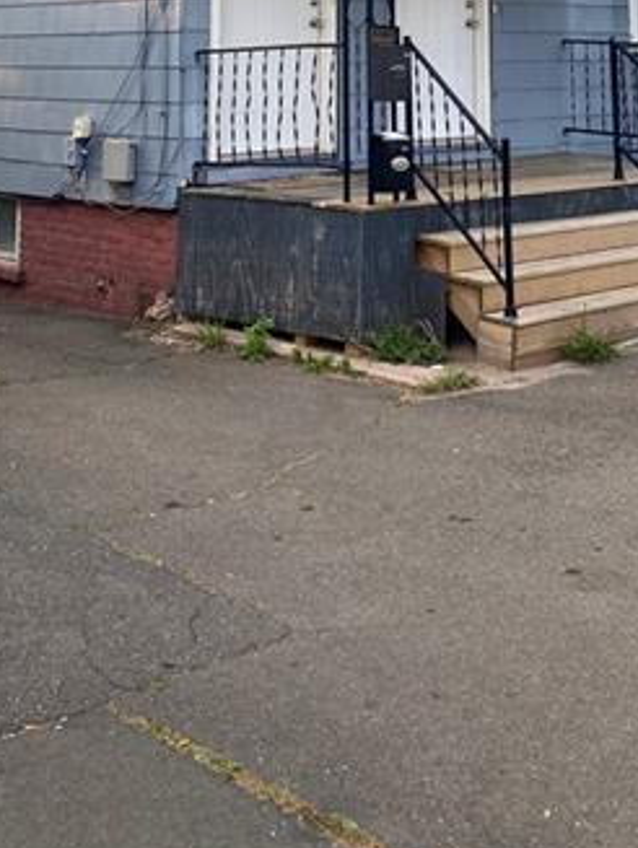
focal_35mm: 61
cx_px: 441
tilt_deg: +8.1
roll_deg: +0.5
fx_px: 1496
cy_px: -112
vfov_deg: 28.4
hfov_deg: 23.9
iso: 32
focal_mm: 4.25
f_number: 1.8
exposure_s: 1/376
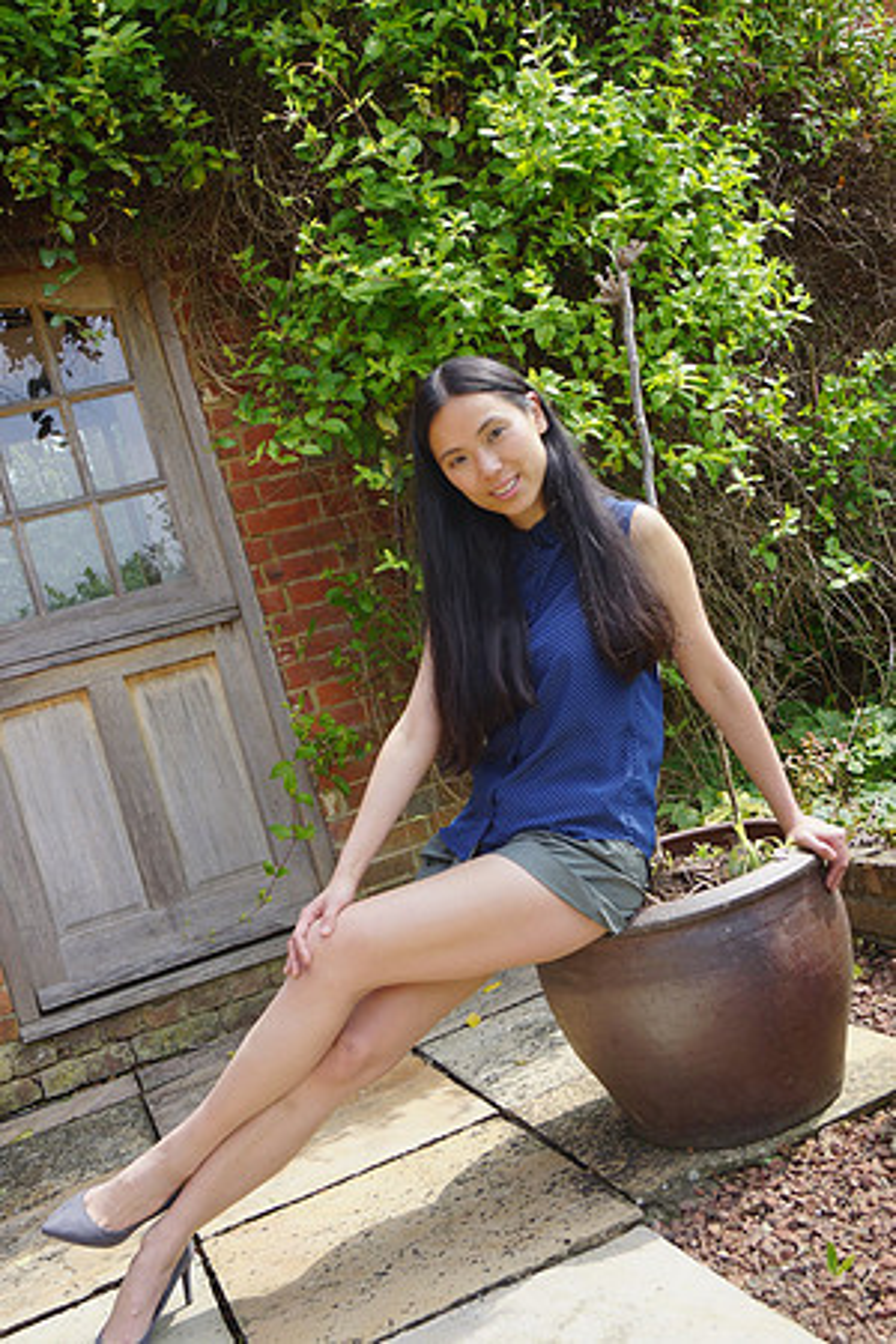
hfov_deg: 36.9
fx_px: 1344
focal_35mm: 36
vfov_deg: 53.1
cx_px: 448
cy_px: 672
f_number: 4
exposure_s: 1/320
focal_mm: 24
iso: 125
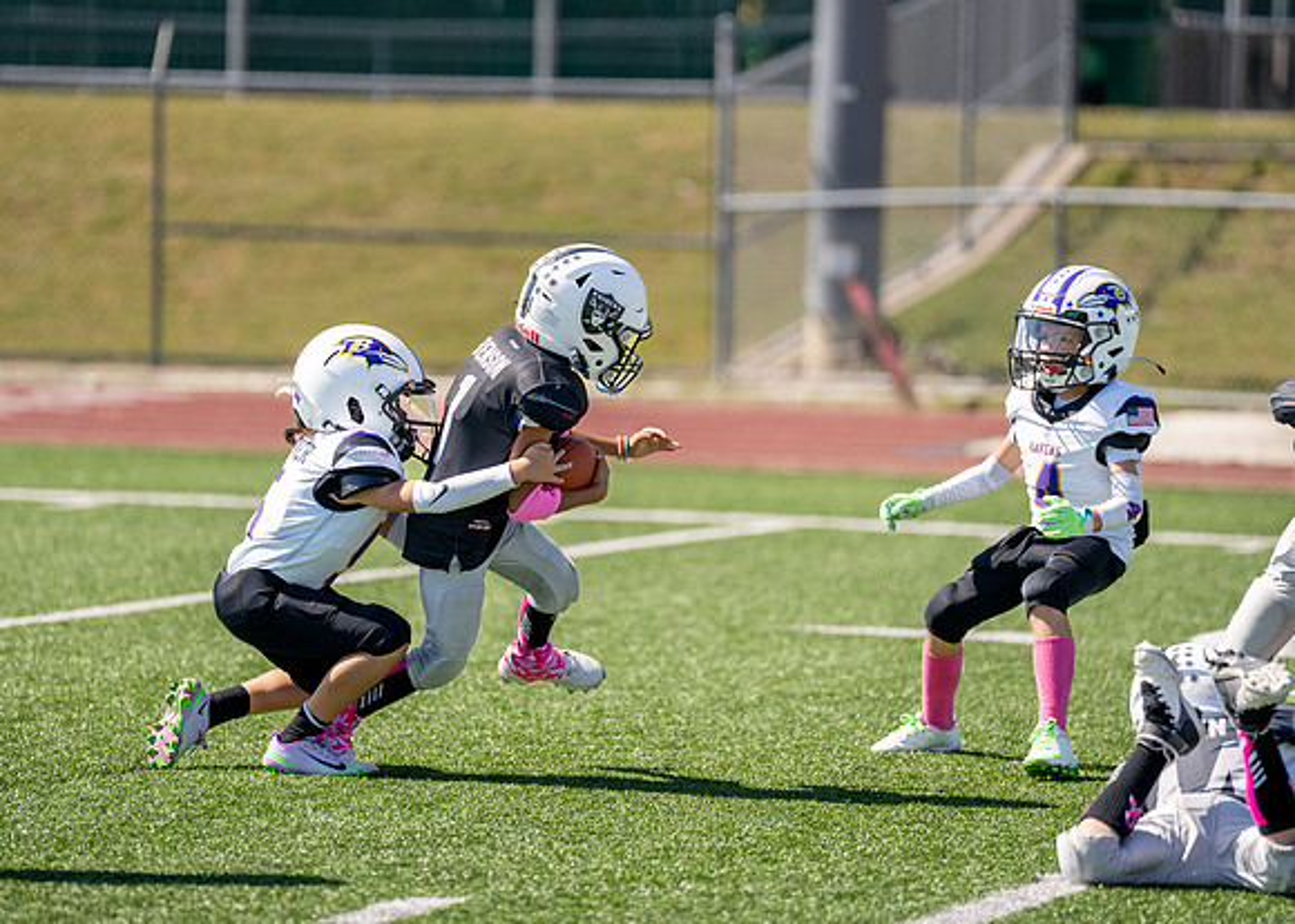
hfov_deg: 8.3
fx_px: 8890
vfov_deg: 6.0
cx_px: 570
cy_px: 392
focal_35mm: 242
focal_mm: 200
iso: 200
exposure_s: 1/2500
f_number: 2.8
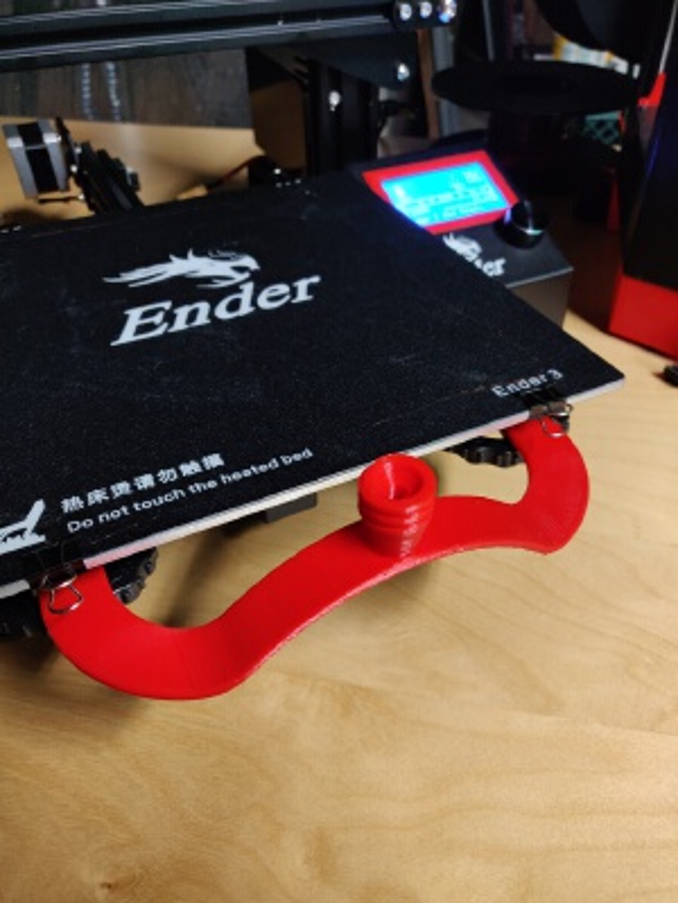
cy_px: 452
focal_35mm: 25
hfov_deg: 54.9
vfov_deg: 69.4
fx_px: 653
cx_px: 339
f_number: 1.7
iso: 640
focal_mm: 4.25
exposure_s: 1/25
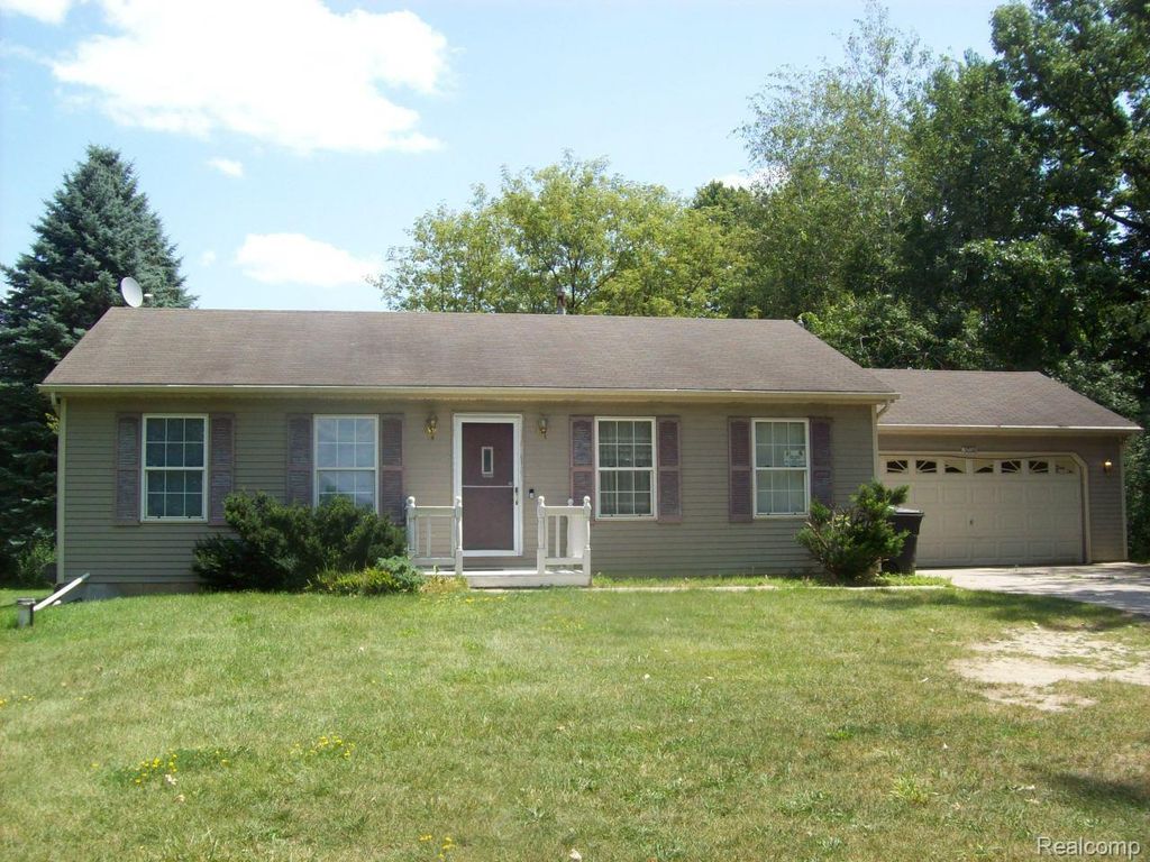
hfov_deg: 51.4
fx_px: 1196
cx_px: 575
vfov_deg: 39.7
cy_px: 431
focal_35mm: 36
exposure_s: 1/313
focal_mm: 6
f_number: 4.8
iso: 80
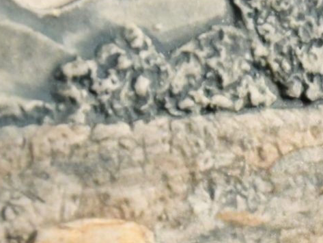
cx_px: 287
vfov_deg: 3.1
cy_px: 152
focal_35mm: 487
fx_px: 4545
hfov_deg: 4.1
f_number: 5.6
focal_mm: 78
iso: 2500
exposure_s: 1/160
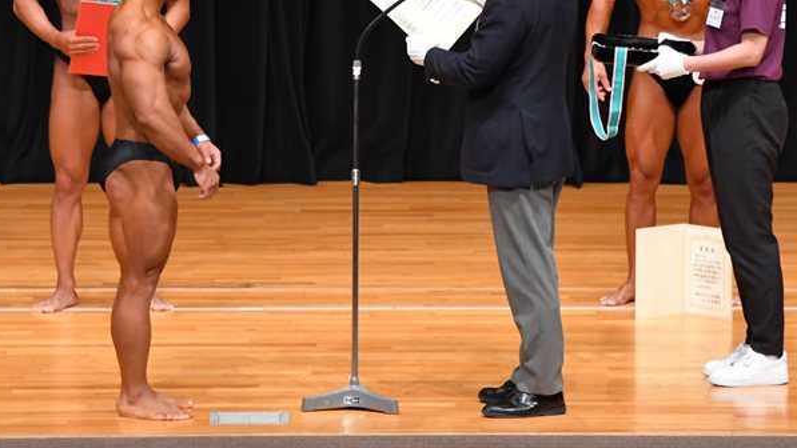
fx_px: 6468
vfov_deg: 4.0
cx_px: 439
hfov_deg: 7.1
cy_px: 152
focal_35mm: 306
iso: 4000
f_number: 5.6
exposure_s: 1/400
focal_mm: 150
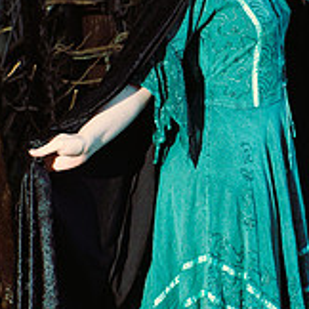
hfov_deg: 20.1
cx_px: 261
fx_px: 858
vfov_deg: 20.3
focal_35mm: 85
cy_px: 206
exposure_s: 1/60
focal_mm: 24
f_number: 5
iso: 400
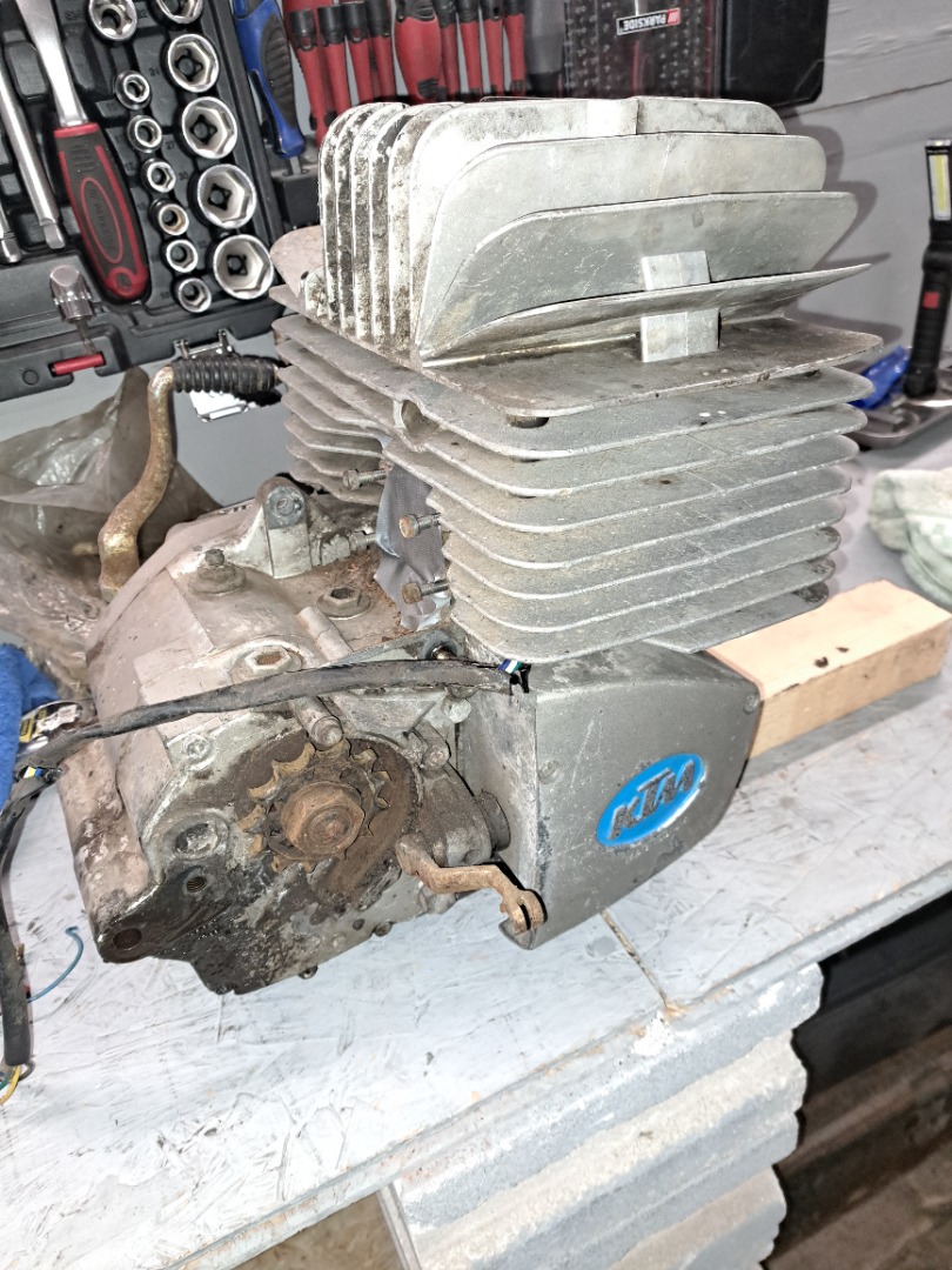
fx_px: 880
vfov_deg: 71.6
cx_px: 476
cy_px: 635
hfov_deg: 56.8
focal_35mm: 24
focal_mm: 5.23
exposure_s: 1/50
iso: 320
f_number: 1.8
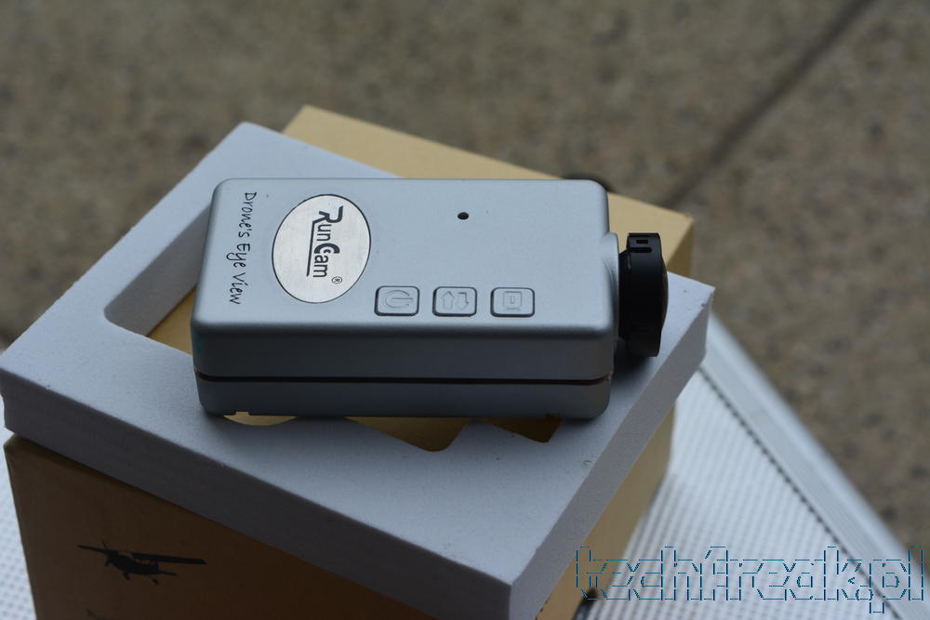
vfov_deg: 16.6
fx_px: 2131
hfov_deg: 24.6
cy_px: 310
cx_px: 465
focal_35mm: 82
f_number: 10
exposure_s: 1/60
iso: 360
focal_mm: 55
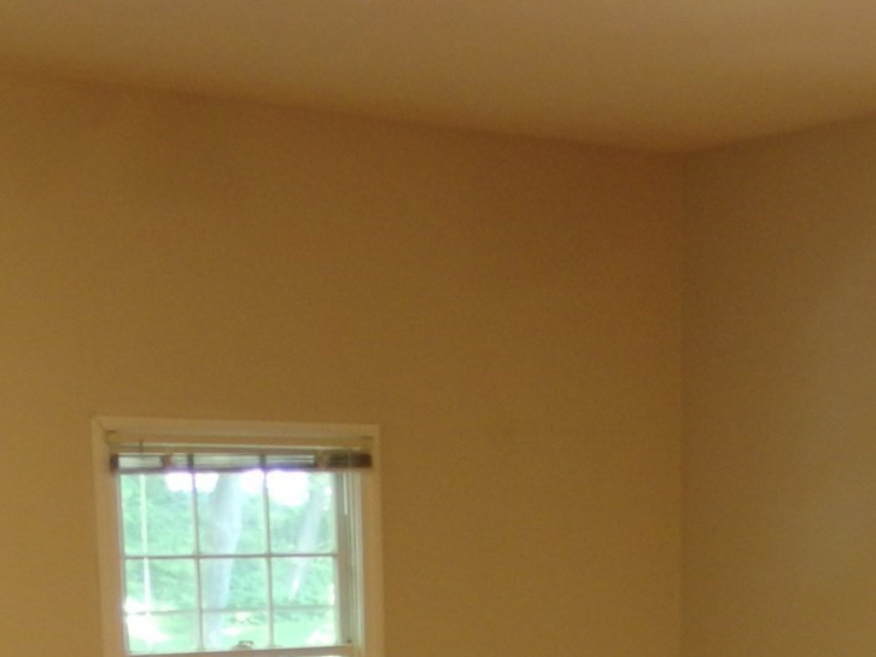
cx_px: 708
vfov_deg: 17.4
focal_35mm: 79
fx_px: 1999
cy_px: 876
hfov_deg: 24.3
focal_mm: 6
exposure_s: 1/45
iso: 400
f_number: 1.8
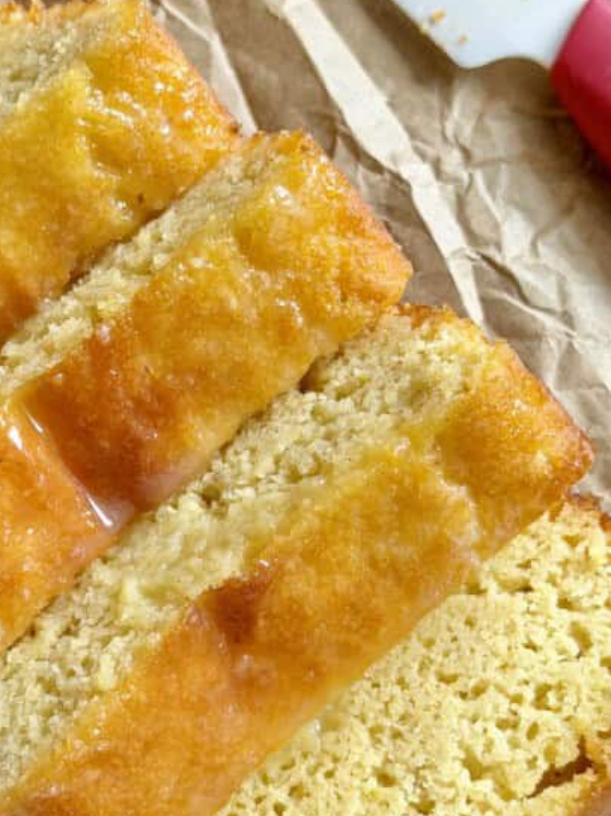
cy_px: 495
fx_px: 2026
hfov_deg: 17.1
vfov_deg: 22.7
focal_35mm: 86
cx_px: 176
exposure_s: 1/160
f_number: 1.8
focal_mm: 6.8
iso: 50
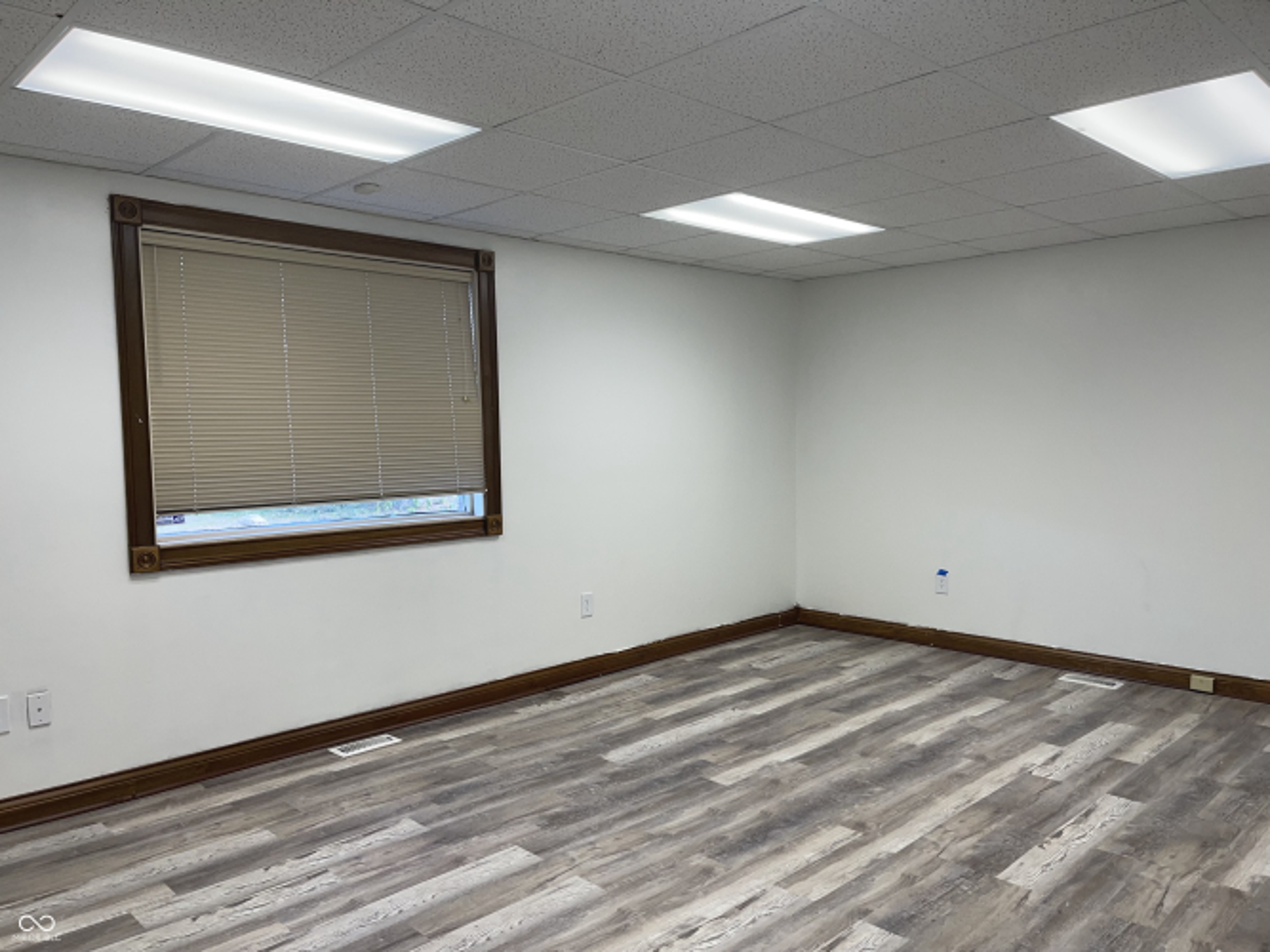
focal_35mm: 25
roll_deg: +0.6
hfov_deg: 69.4
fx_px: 917
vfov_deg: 54.9
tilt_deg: -3.7
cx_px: 635
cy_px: 476
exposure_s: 1/120
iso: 50
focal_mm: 5.1
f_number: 1.6
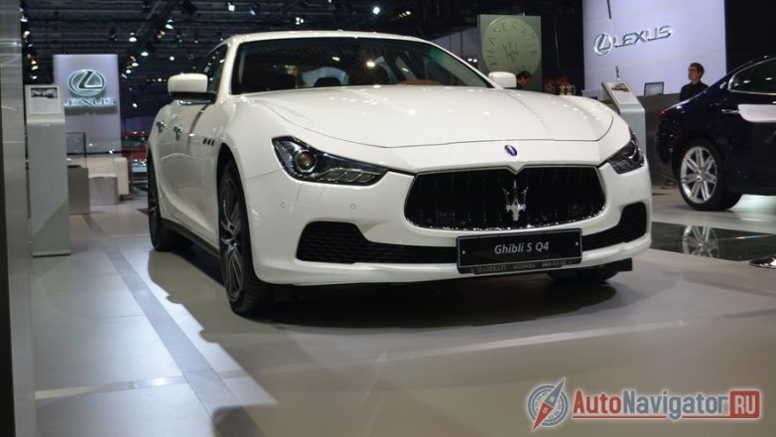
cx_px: 382
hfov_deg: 45.5
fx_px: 926
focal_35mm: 45
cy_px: 177
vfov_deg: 26.5
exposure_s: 1/80
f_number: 4.5
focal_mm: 28
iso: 400
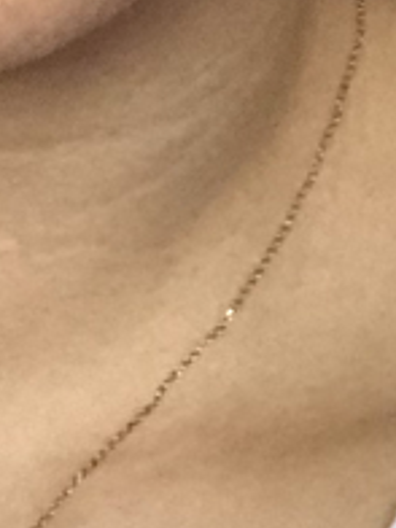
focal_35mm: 217
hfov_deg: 6.8
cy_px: -570
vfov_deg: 8.6
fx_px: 3310
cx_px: -54
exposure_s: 1/40
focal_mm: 2.87
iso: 320
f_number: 2.2
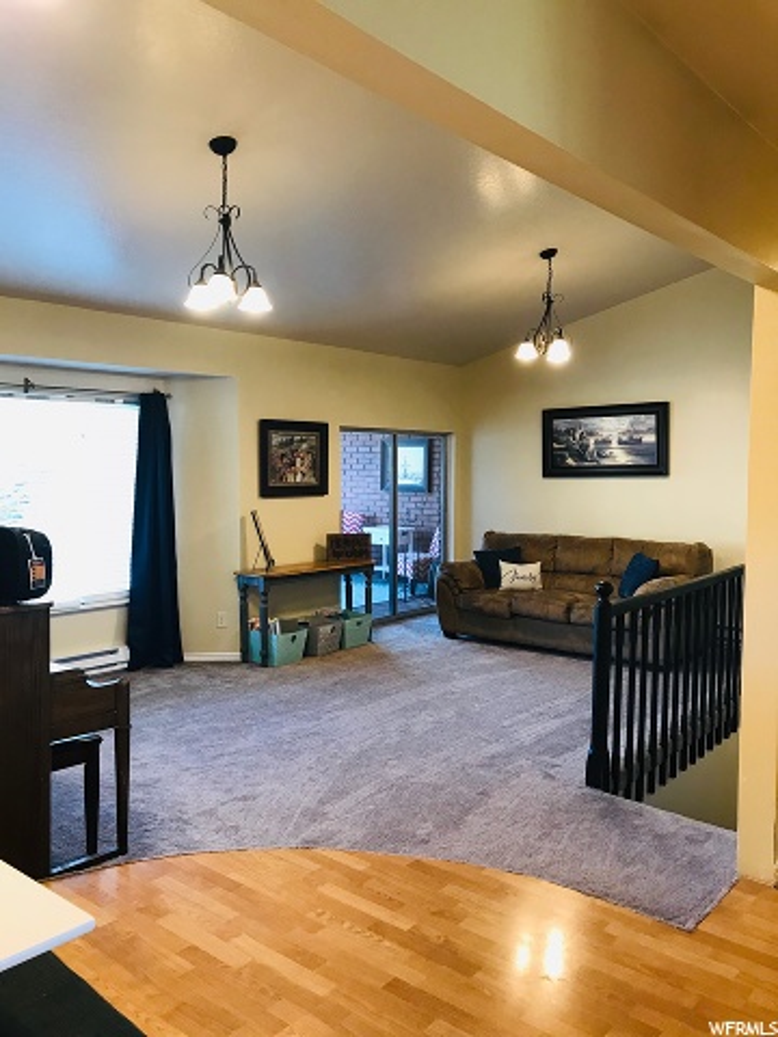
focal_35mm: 28
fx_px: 839
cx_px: 389
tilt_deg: -4.3
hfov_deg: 49.7
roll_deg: -0.3
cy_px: 518
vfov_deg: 63.4
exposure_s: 1/17
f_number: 1.8
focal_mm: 3.99
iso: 40
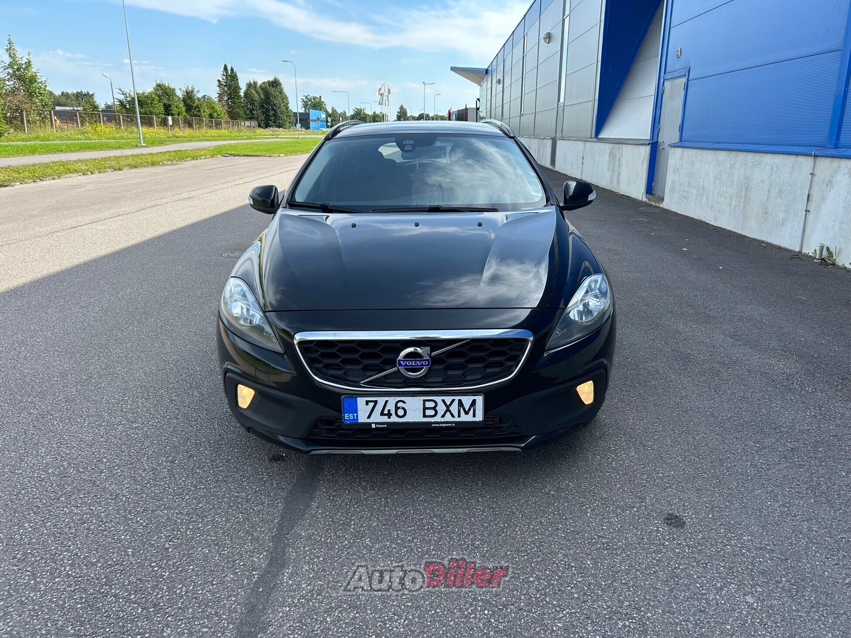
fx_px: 639
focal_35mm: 26
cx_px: 426
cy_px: 319
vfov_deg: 53.1
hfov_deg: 67.3
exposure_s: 1/1124
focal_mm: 5.7
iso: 50
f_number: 1.5
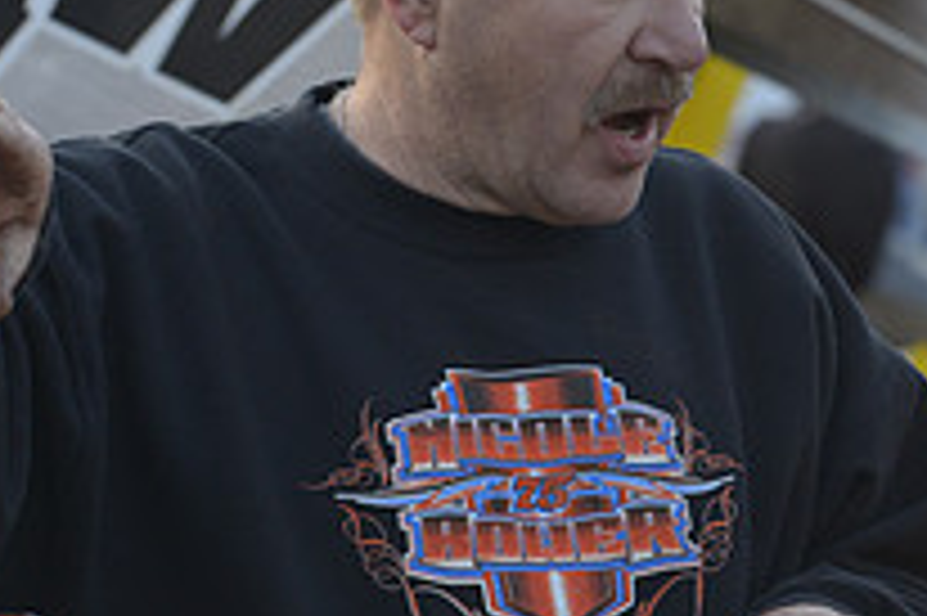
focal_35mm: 344
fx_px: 8851
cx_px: 1274
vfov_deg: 4.0
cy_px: 393
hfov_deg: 5.9
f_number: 5
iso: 800
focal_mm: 122
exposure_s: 1/250
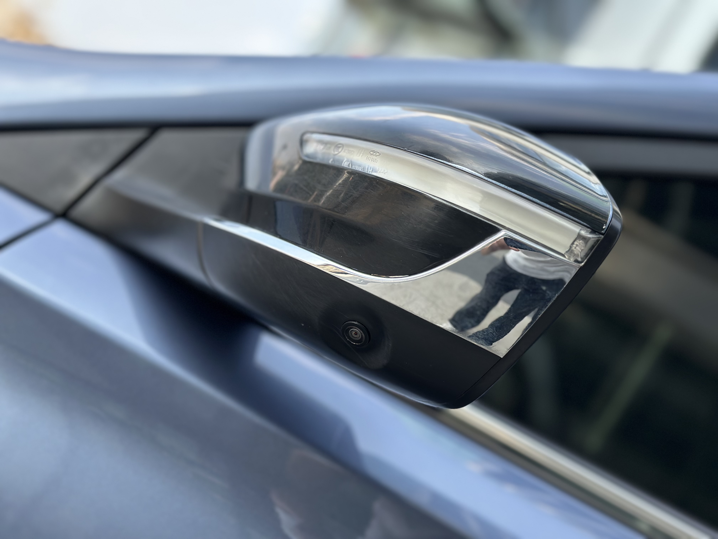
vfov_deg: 30.3
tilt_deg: +0.3
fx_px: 996
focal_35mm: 48
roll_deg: -31.9
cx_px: 359
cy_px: 270
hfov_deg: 39.7
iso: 80
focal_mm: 6.86
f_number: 1.78
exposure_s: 1/681
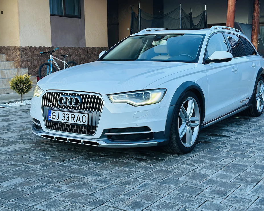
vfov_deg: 29.7
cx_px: 138
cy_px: 106
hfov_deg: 36.7
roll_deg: +0.3
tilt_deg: -8.4
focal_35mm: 51
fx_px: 398
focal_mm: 6.86
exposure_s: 1/49
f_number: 1.78
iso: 250
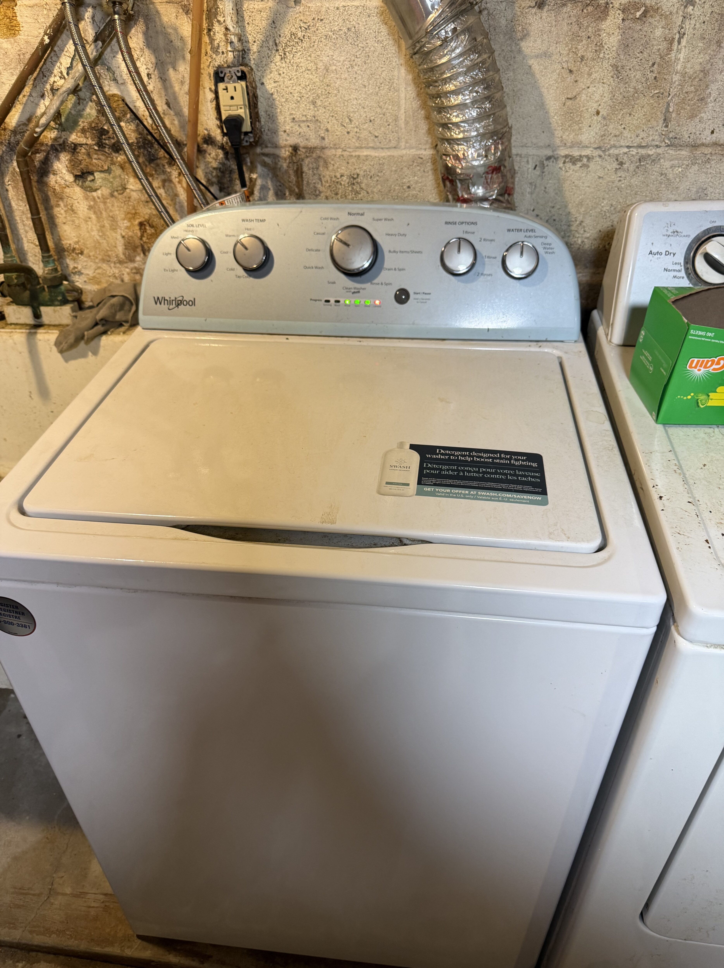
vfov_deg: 71.6
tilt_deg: -35.9
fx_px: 670
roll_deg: +1.9
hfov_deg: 56.7
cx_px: 362
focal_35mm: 24
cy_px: 484
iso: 200
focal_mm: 6.76
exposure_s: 1/60
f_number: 1.78
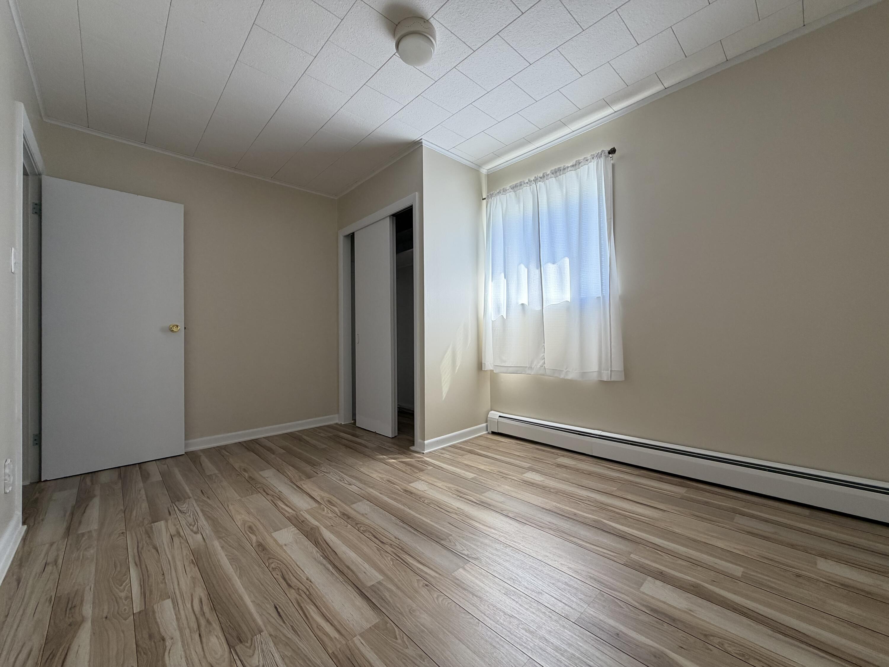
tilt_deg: +0.4
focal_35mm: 14
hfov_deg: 102.1
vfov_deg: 85.7
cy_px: 334
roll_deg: -0.1
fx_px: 360
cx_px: 444
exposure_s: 1/121
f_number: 2.2
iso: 80
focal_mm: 2.22
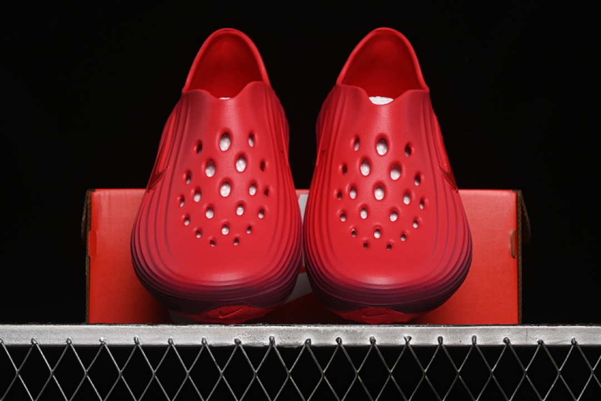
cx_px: 300
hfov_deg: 27.0
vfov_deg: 18.2
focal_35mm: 75
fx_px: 1252
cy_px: 200
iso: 160
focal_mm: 50
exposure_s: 1/60
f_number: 7.1
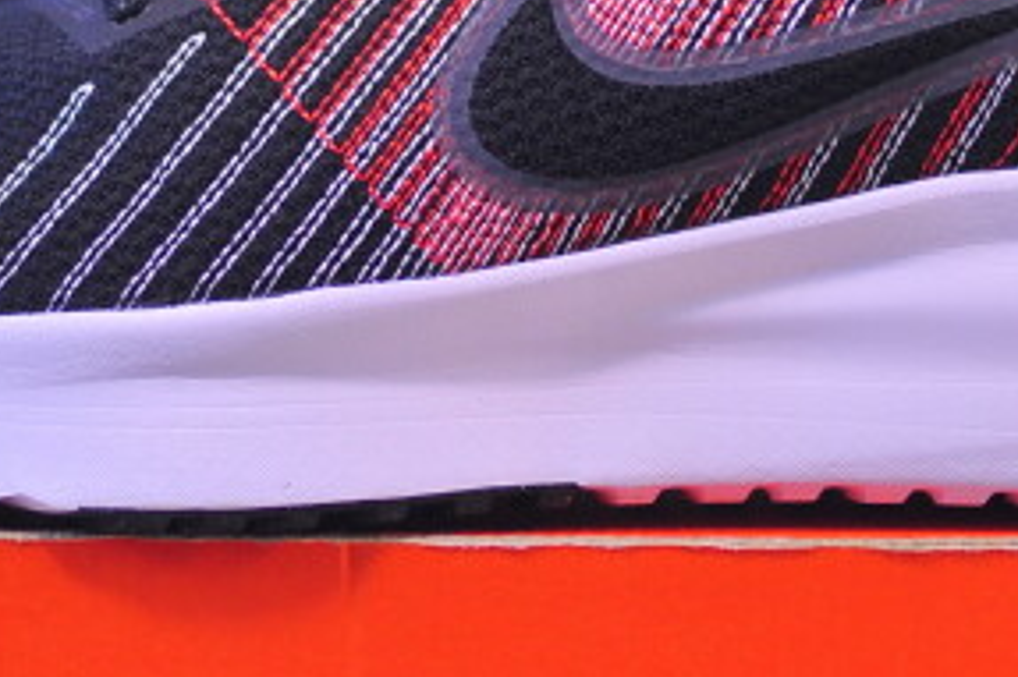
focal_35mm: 209
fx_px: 5906
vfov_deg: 6.5
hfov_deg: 9.8
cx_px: 568
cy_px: -222
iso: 250
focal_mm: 50
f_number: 2.2
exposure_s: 1/320
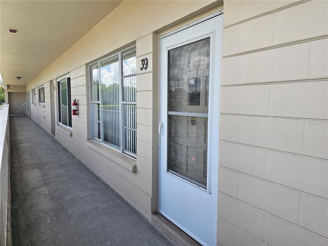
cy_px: 123
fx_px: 218
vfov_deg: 58.9
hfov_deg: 73.9
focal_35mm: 23
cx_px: 164
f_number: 1.7
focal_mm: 6.3
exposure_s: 1/227
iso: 10
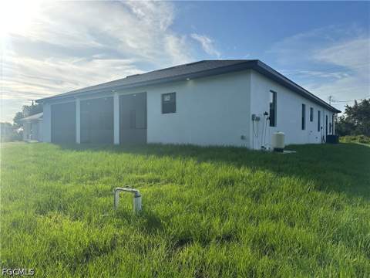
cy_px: 139
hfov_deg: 71.6
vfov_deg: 56.8
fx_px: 257
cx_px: 185
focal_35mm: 24
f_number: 1.78
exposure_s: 1/4348
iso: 80
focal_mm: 6.86
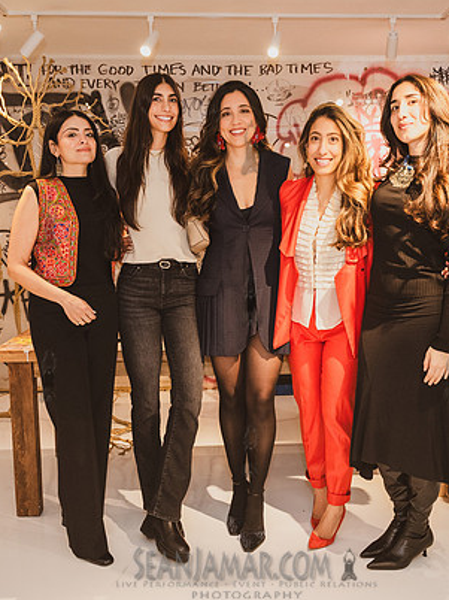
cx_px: 236
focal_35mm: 39
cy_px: 319
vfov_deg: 47.9
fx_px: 675
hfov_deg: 36.8
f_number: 4
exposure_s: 1/200
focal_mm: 24
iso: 1600
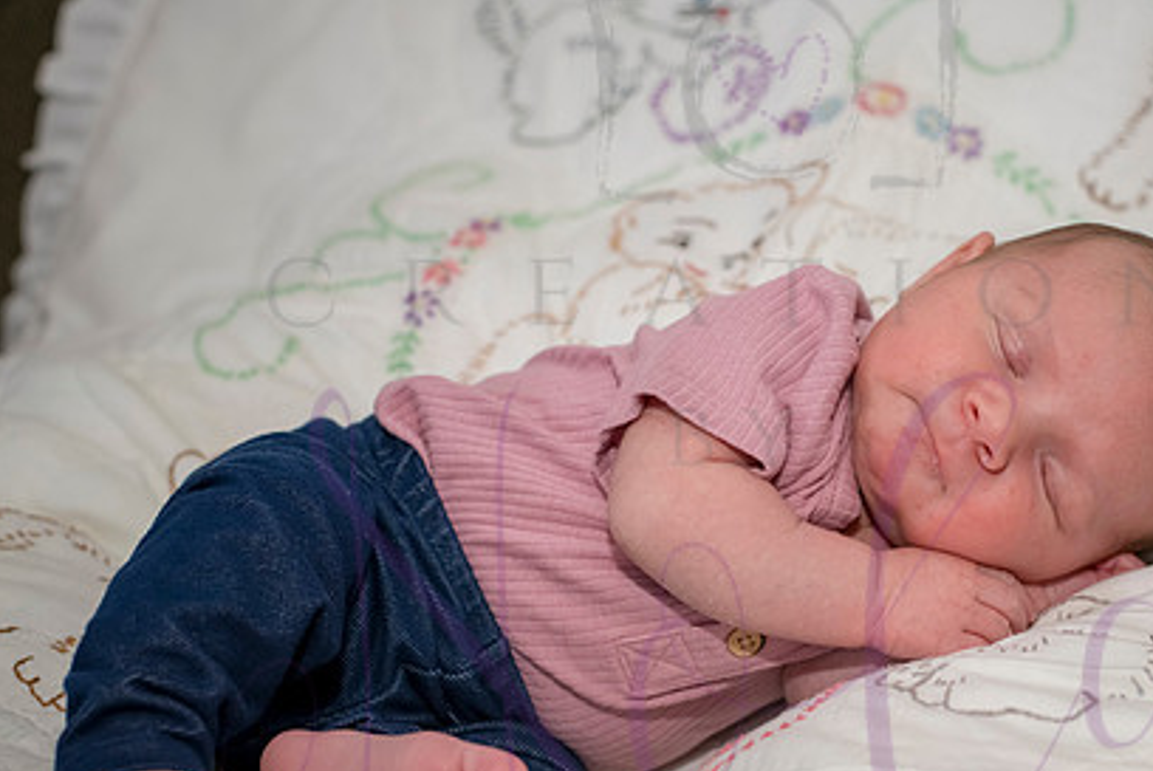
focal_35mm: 71
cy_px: 431
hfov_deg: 28.2
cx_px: 786
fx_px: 2276
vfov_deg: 19.2
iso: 800
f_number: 4
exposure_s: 1/250
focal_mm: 50
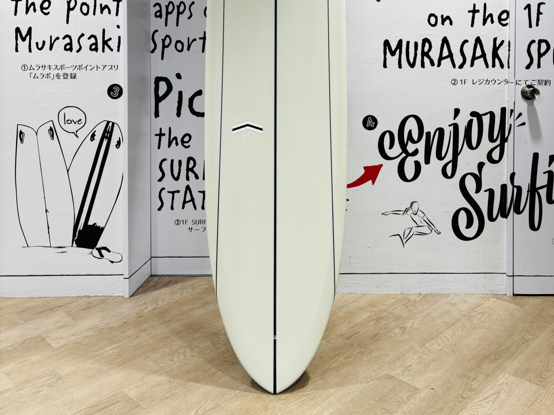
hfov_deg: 52.6
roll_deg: -0.5
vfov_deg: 38.7
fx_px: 560
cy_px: 65
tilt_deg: -2.2
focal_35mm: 35
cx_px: 279
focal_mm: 5.96
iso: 32
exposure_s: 1/105
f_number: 1.6
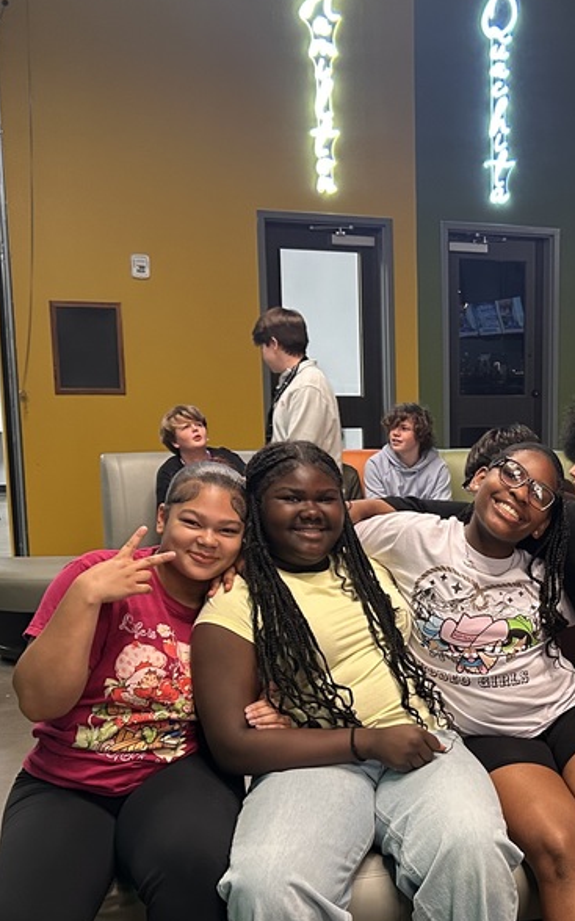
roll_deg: +0.3
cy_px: 578
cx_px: 520
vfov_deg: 41.5
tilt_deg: -10.1
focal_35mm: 48
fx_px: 1205
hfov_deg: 26.0
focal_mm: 5.7
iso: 320
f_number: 1.5
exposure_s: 1/60
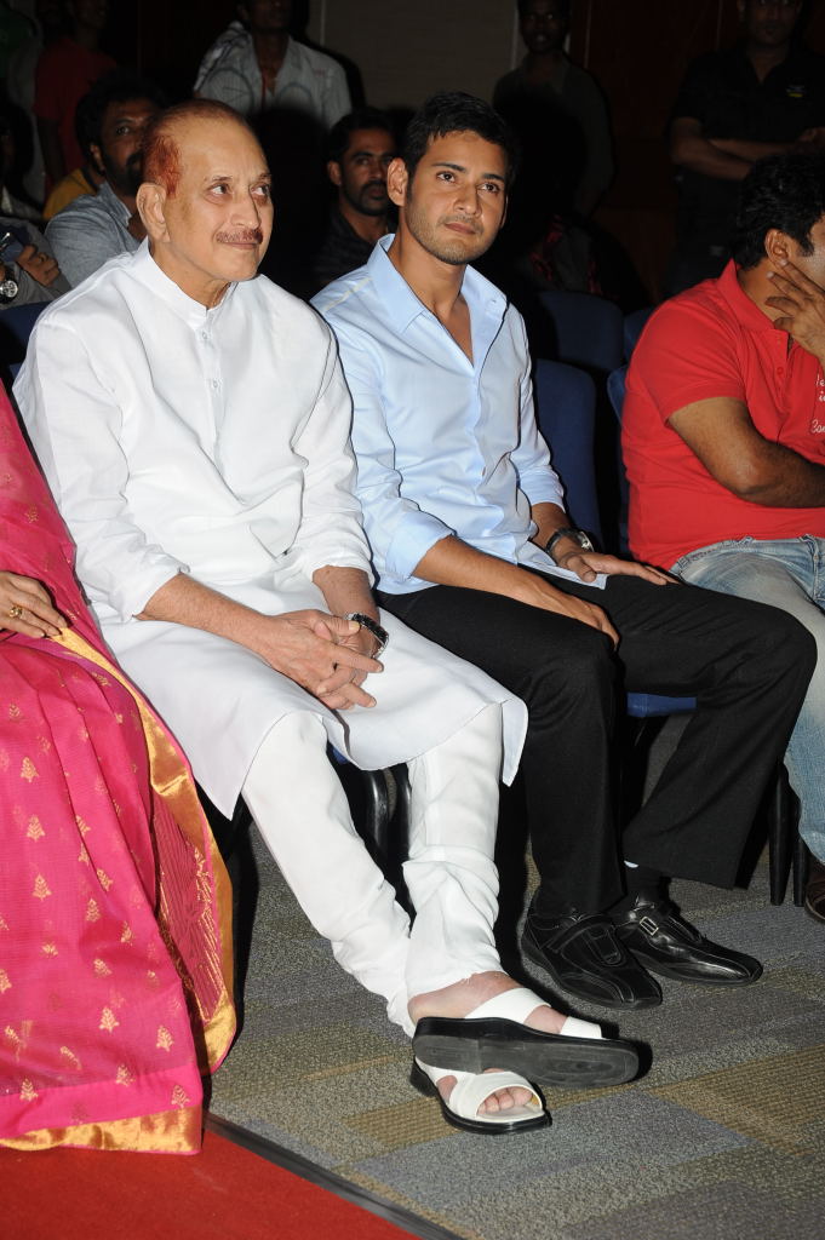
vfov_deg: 24.8
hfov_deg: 16.6
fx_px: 2823
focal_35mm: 82
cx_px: 412
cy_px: 620
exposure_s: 1/125
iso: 500
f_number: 8
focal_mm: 82
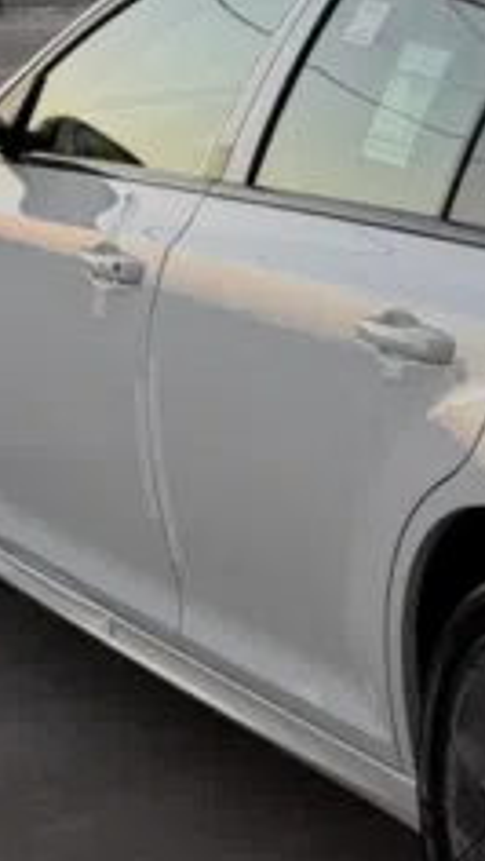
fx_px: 1621
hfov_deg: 14.9
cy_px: 430
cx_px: 864
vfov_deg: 29.7
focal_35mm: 71
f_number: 1.78
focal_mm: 6.76
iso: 64
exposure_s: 1/150
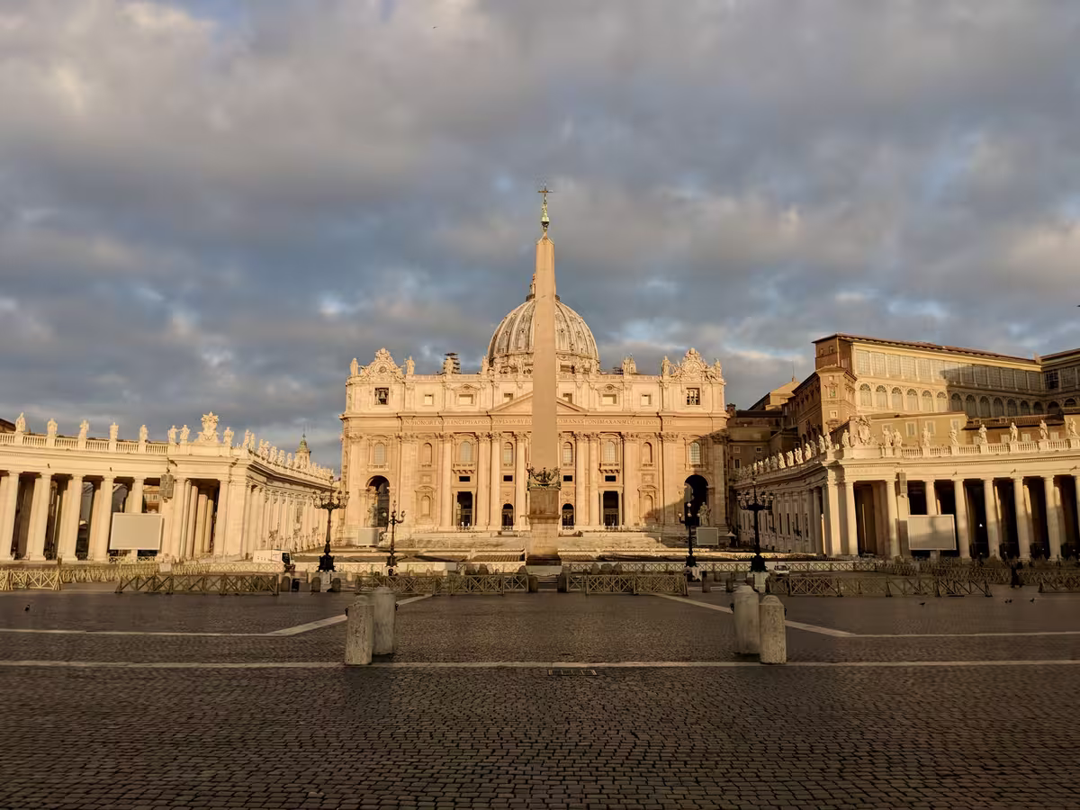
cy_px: 405
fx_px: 842
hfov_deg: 65.3
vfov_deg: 51.4
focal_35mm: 27
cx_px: 540
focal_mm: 4.44
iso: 52
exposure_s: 1/1672
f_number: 1.8
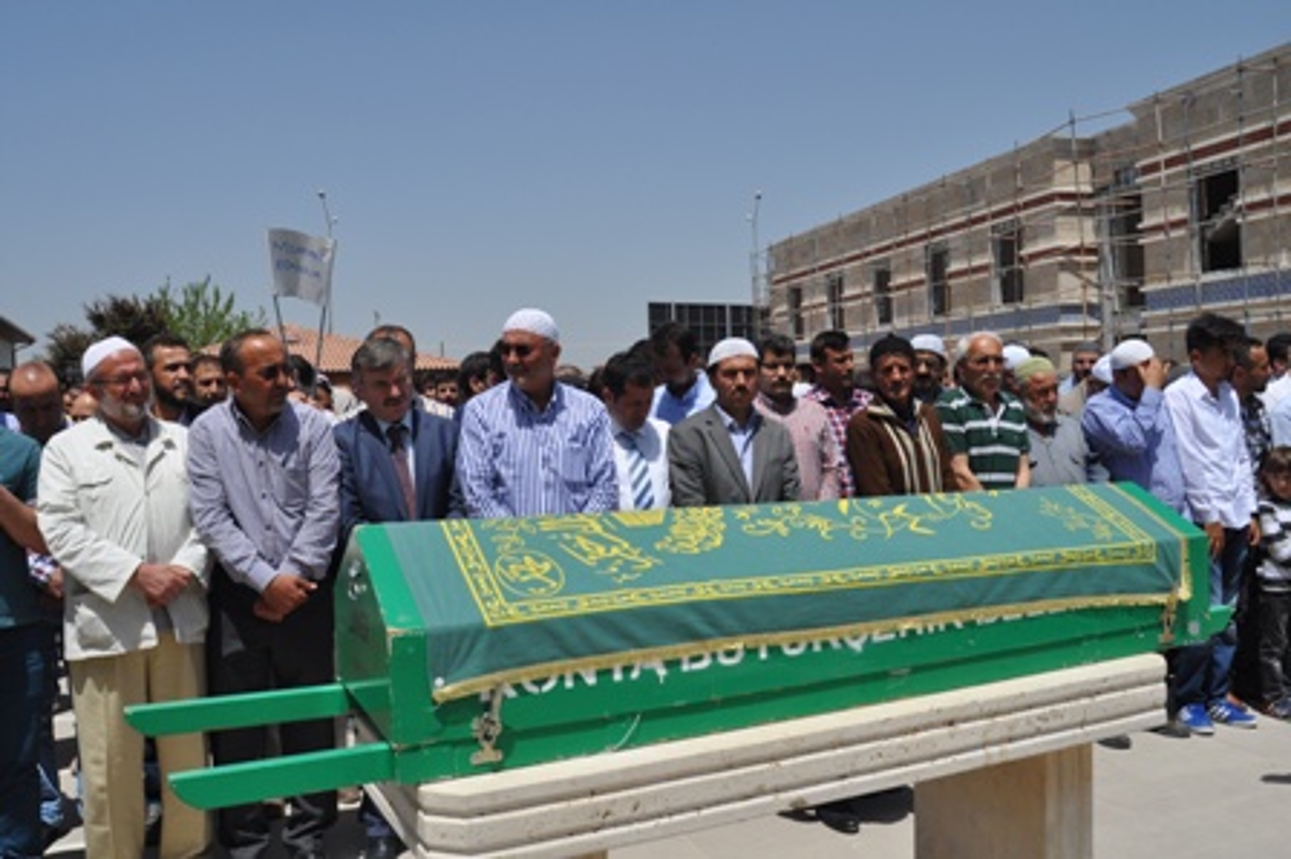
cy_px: 430
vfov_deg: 39.9
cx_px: 646
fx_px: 1183
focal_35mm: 33
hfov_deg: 57.3
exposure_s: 1/500
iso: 200
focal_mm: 22
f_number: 11
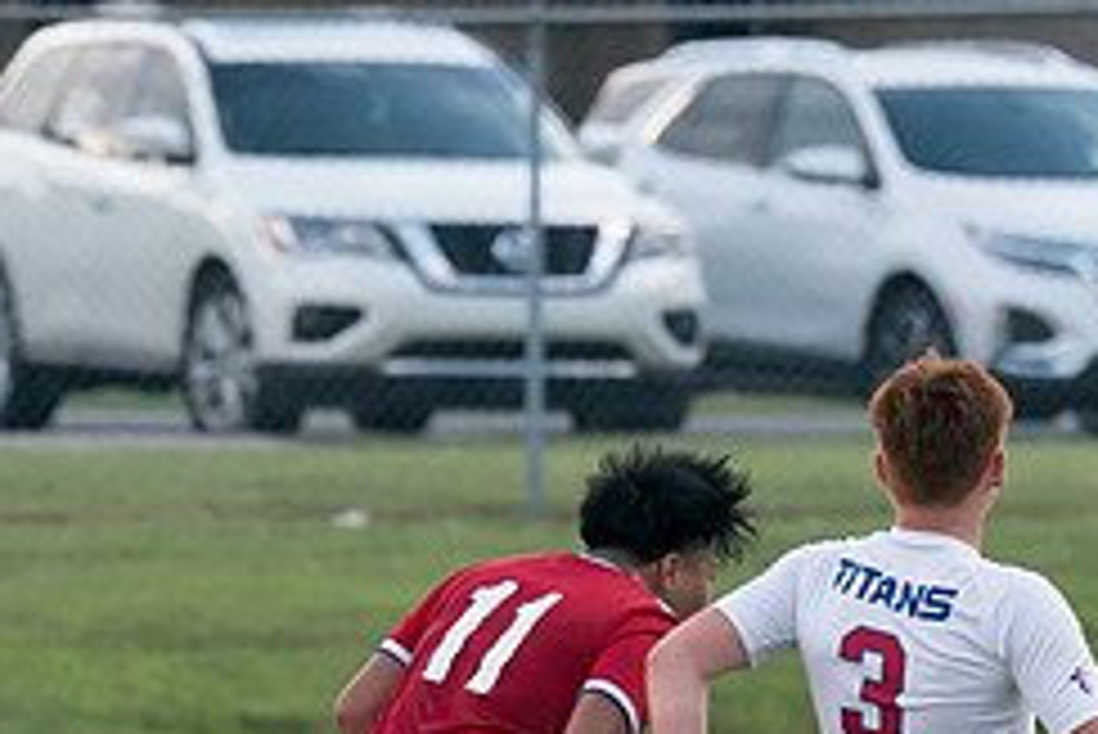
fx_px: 24413
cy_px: 810
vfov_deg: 1.7
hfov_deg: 2.6
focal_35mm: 800
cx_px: 684
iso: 1600
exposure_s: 1/1250
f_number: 4.5
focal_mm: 171
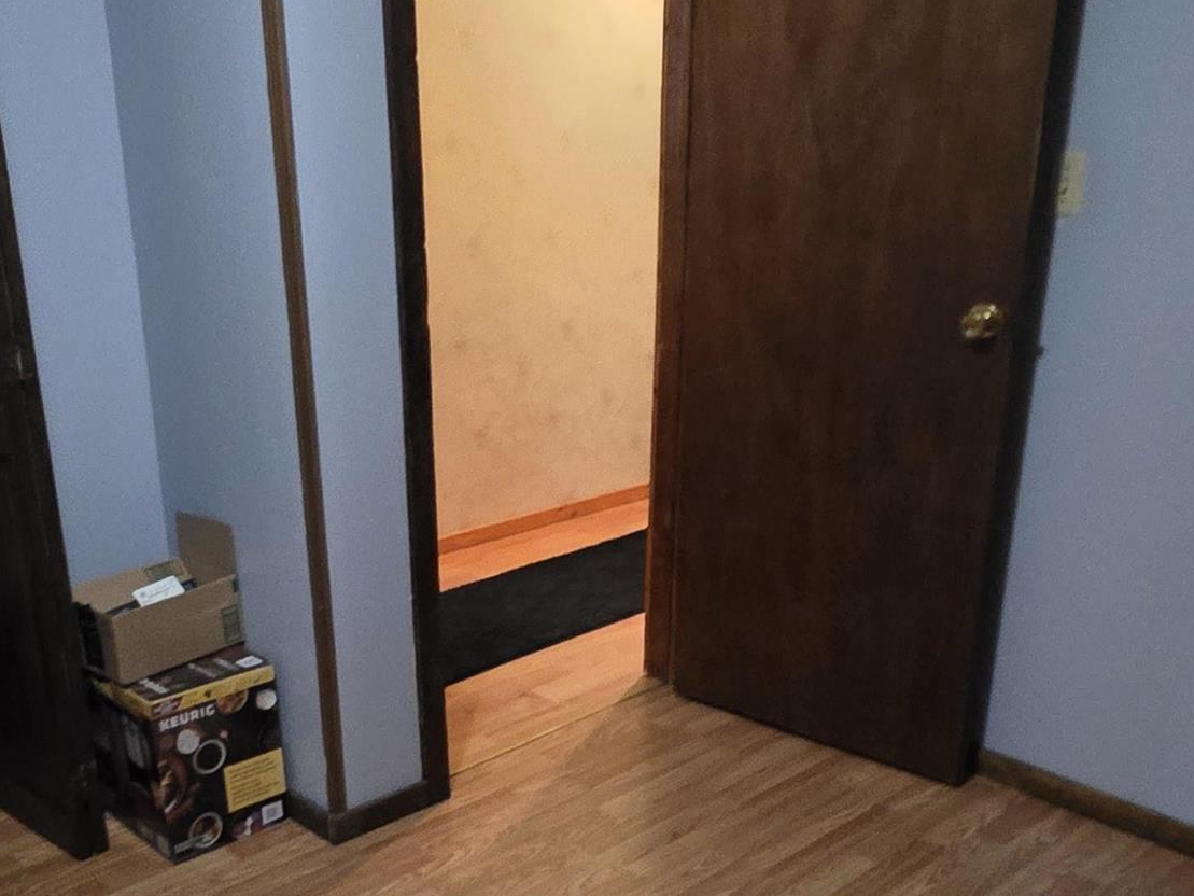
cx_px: 586
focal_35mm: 36
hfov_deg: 51.3
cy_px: 610
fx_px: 1242
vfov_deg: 39.1
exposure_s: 1/40
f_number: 1.9
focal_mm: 2.2
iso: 1000
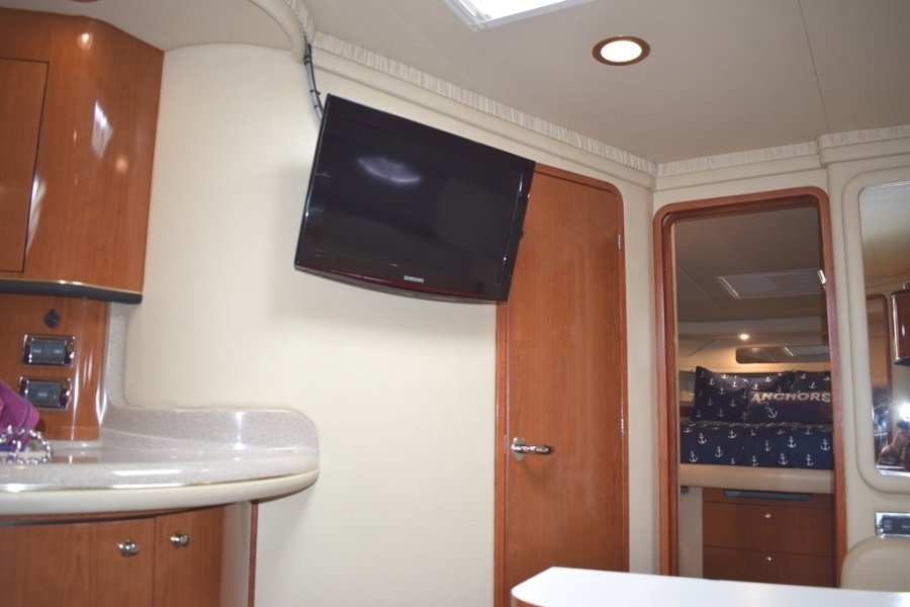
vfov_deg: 47.9
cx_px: 455
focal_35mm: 27
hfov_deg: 67.4
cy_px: 304
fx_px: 682
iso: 800
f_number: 4.5
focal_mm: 18
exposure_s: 1/80
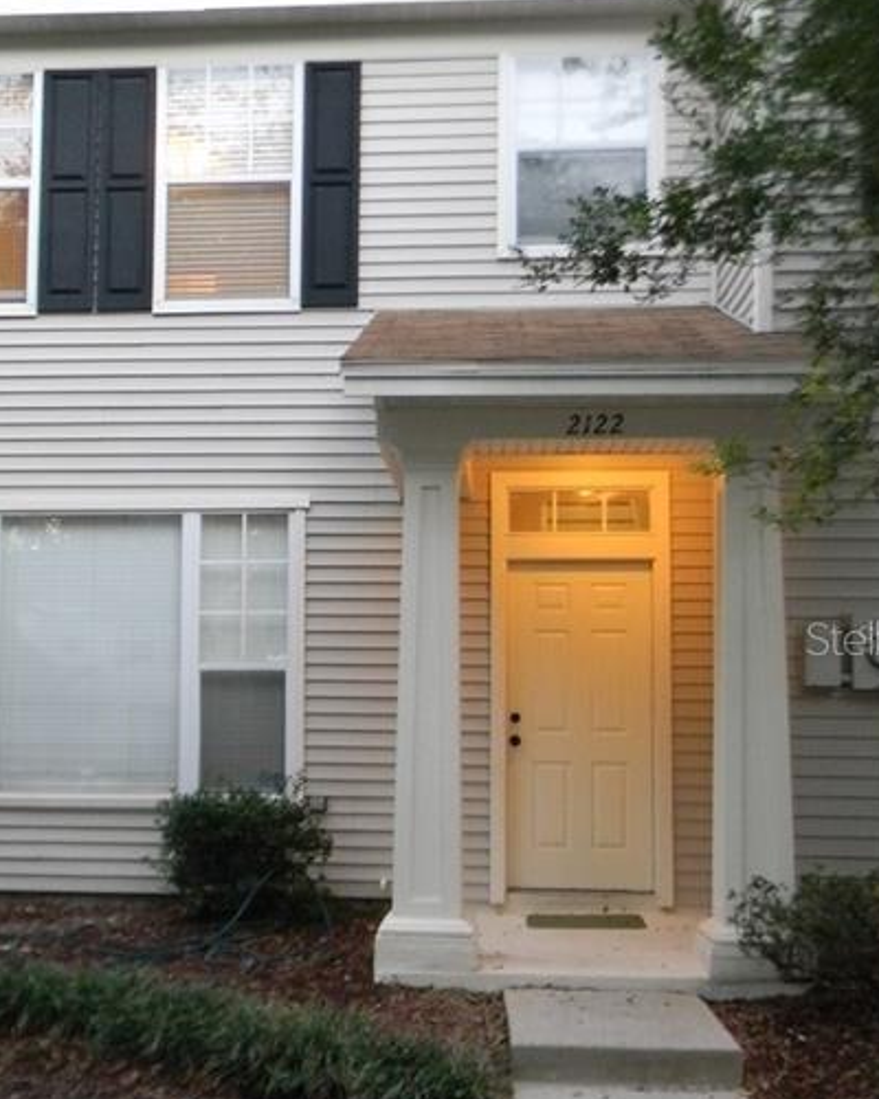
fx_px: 1366
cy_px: 637
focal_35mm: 42
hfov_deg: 35.6
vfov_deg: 43.7
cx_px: 380
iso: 400
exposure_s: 1/28.4
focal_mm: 5
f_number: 3.5
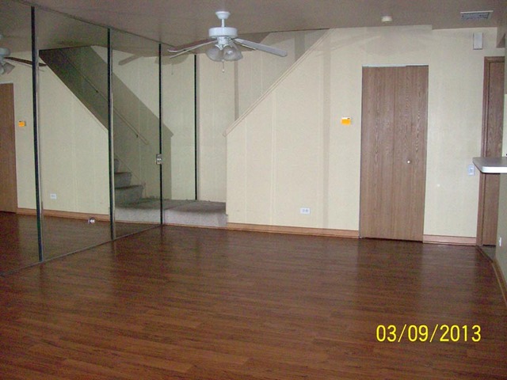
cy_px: 190
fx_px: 527
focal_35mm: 36
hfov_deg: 51.4
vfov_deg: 39.7
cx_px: 254
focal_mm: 6
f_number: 2.7
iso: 140
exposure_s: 1/64
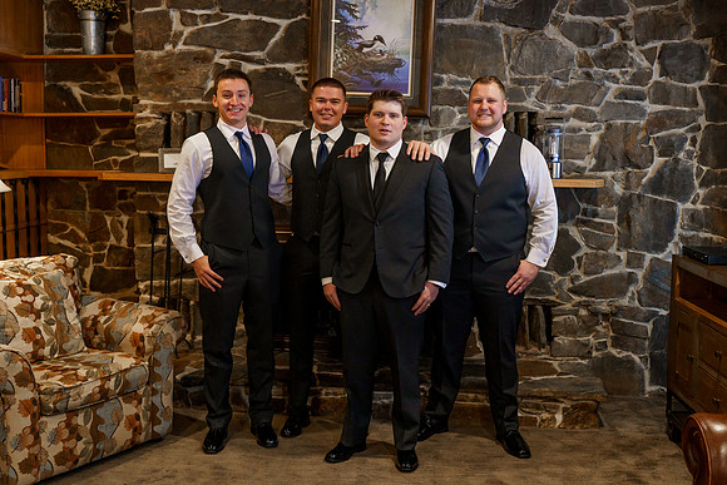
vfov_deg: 34.2
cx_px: 340
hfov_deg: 49.5
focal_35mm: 39
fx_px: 788
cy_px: 219
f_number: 4
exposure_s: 1/200
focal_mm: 35
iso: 3200
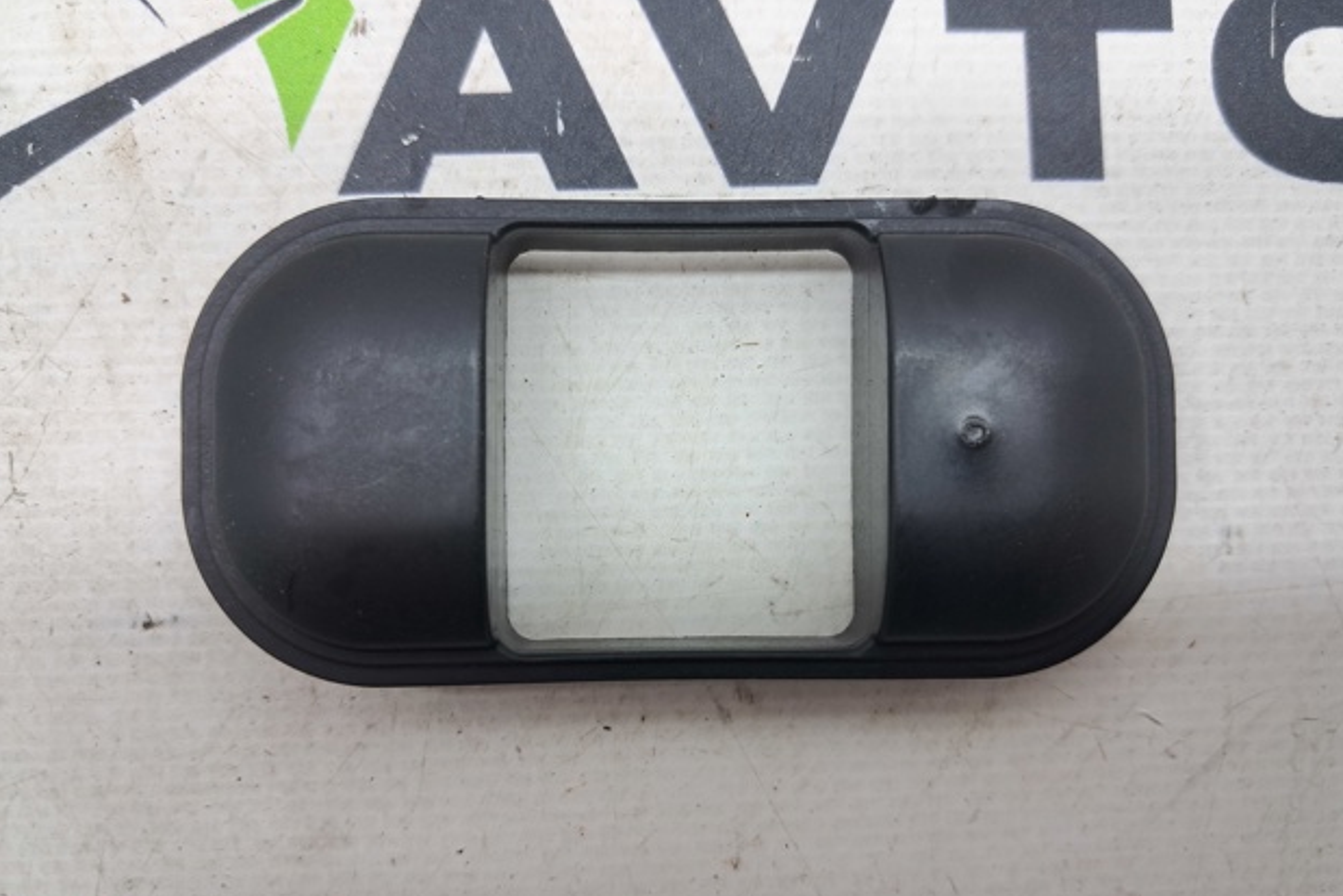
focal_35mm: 29
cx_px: 692
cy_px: 476
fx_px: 1082
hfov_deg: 63.6
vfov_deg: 45.0
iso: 64
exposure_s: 1/60
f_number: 1.8
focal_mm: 4
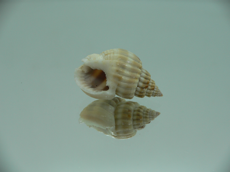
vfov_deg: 40.7
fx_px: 233
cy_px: 86
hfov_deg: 52.6
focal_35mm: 35
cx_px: 115
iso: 80
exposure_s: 1/60
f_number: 2.8
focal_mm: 4.6
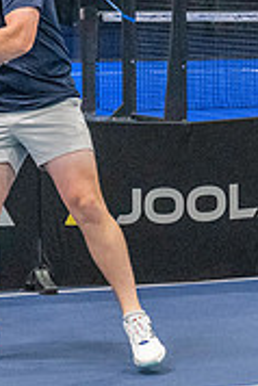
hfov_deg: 5.5
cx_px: 350
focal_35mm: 249
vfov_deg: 8.3
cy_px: 196
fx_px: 2671
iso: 8000
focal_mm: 56
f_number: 4
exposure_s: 1/800
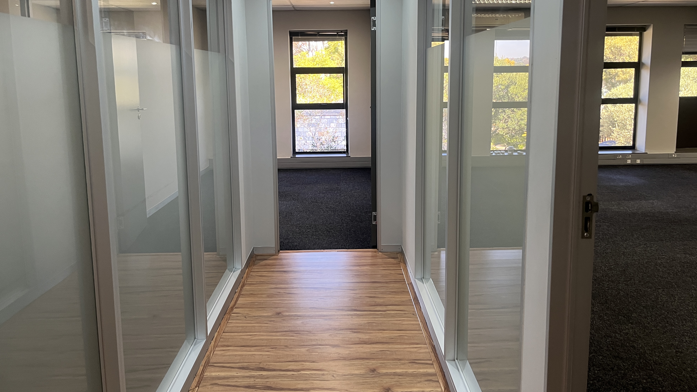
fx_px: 536
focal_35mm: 29
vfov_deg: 40.0
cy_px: 154
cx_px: 344
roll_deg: -0.2
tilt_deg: -7.6
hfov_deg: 66.1
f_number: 1.6
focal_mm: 5.1
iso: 125
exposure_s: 1/50
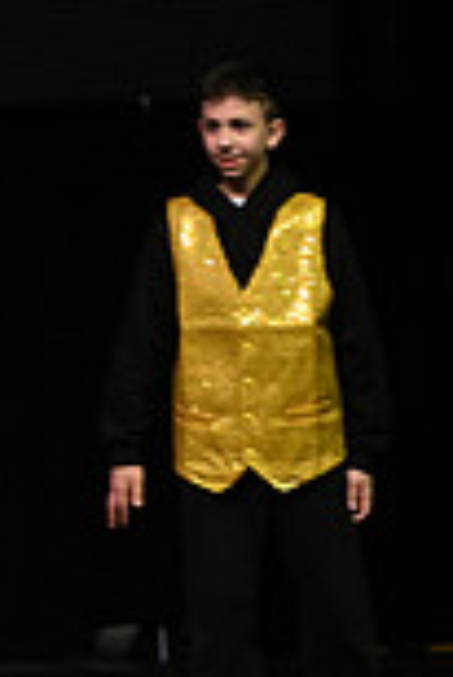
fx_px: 6026
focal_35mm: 320
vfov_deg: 6.4
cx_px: -756
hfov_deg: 4.2
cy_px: 402
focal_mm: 85
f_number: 4
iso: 6400
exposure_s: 1/1000
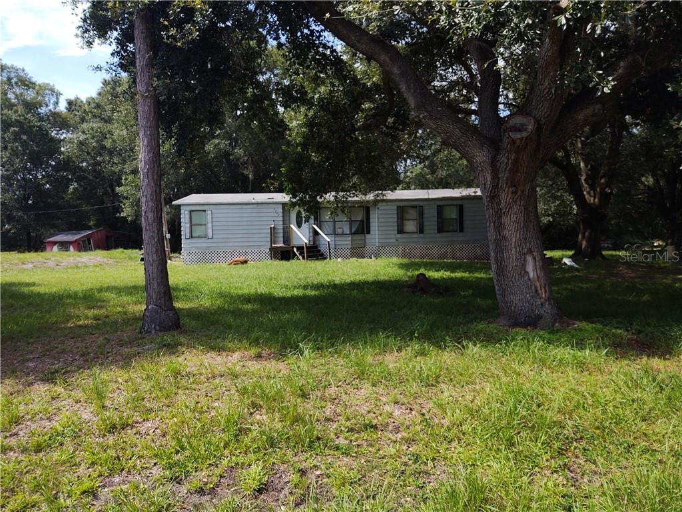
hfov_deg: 65.3
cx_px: 341
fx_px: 532
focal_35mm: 27
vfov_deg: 51.4
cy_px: 256
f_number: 1.7
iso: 100
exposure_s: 1/2226
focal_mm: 4.75
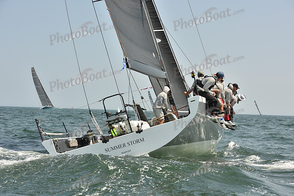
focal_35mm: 70
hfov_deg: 28.8
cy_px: 98
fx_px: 572
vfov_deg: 19.5
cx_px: 147
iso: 250
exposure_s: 1/800
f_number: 9
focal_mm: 70
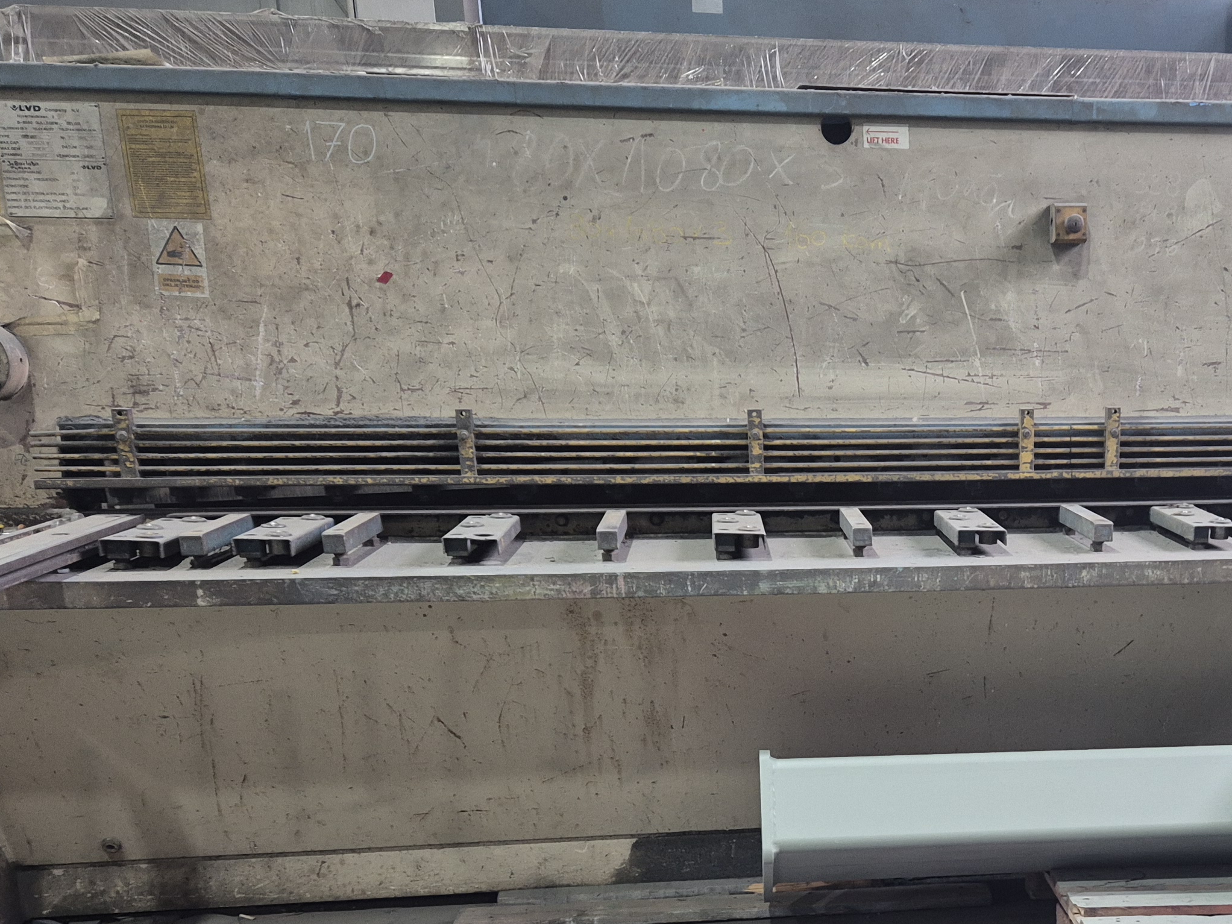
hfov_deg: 40.3
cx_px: 989
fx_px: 1602
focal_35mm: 45
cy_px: 784
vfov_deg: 31.1
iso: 320
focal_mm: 5.4
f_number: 1.8
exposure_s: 1/30
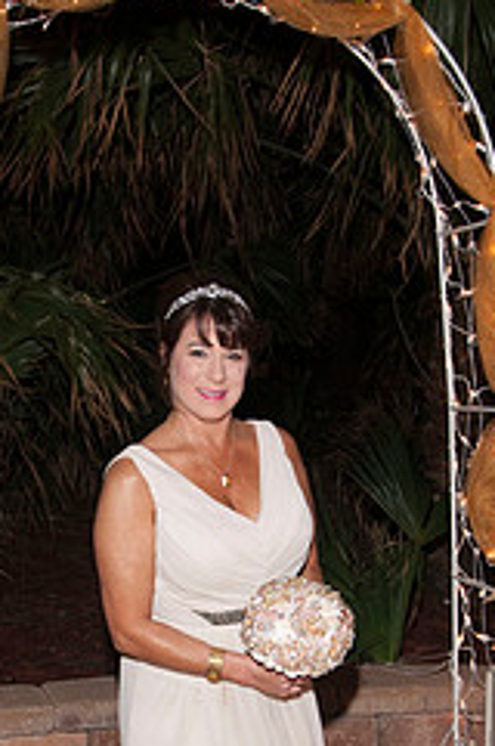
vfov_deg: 28.5
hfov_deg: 19.4
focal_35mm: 70
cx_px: 206
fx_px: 1448
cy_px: 560
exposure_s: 1/30
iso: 400
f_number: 5.6
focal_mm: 25
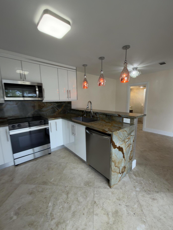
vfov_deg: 98.2
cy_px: 117
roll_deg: -0.2
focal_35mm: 15
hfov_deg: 81.7
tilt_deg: -9.8
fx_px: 100
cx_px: 89
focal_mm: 2.22
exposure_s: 1/60
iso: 80
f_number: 2.2
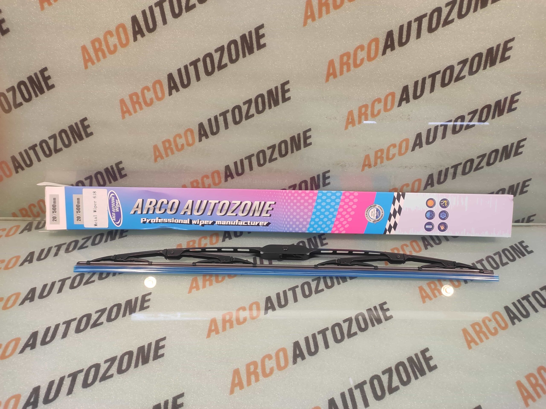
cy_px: 204
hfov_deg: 91.1
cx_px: 273
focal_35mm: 17
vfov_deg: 74.7
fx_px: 268
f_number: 1.79
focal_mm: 4.74
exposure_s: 1/33
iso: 151
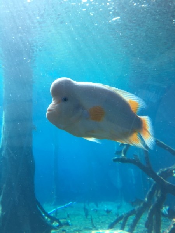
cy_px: 116
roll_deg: +1.3
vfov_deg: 61.7
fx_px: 195
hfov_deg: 48.2
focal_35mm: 29
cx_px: 88
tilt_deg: +6.3
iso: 32
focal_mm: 4.15
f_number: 2.2
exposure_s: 1/100
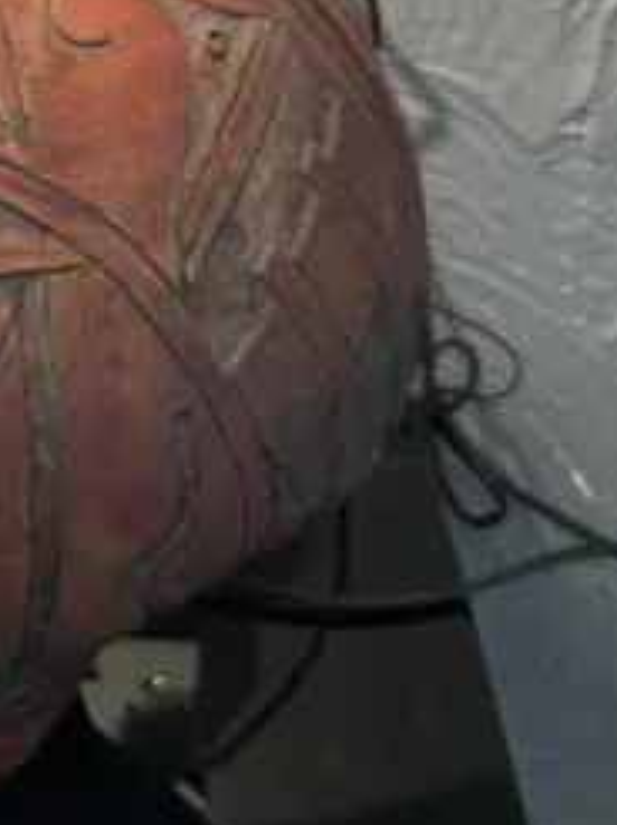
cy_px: -496
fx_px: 2381
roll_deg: -1.0
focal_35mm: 100
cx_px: -137
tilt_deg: -11.9
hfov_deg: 14.3
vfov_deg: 17.3
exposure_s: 1/100
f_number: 1.78
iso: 100
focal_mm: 6.86
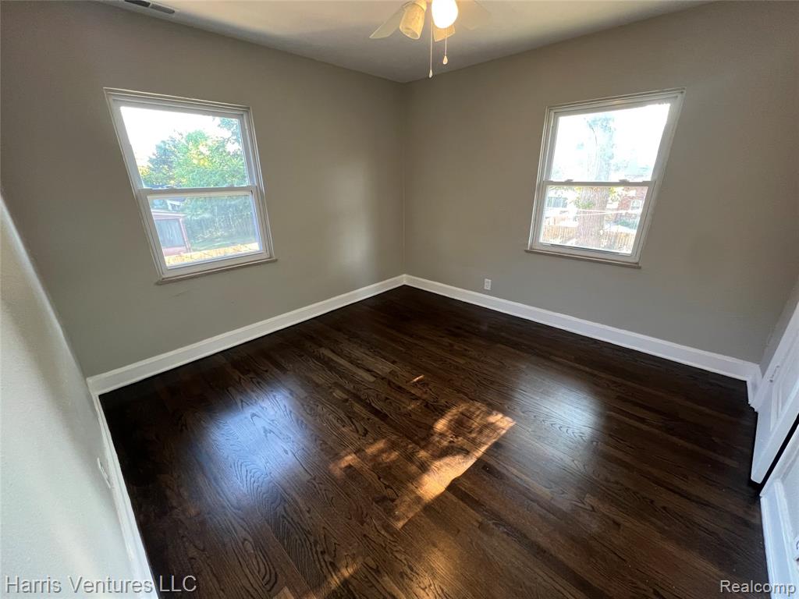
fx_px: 300
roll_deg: +1.2
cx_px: 400
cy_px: 300
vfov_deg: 89.9
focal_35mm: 13
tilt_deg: -21.6
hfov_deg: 106.2
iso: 250
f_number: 1.8
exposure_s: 1/60
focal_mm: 1.57
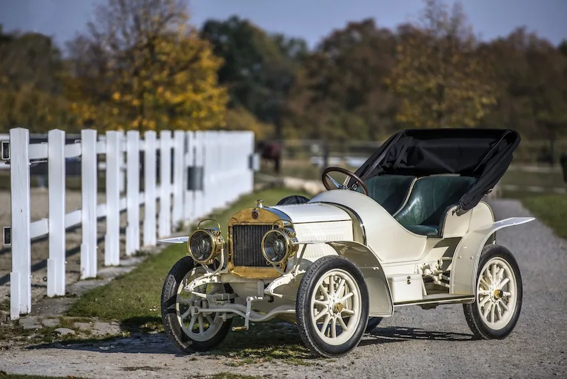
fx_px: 3152
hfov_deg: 10.3
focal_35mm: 200
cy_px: 190
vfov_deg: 6.9
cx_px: 284
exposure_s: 1/1600
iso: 160
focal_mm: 200
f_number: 3.2
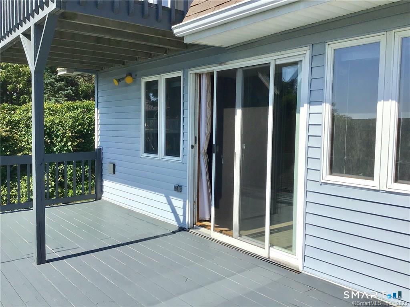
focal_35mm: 31
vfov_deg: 45.4
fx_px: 367
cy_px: 154
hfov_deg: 58.4
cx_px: 205
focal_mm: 3.3
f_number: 2.4
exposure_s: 1/1597
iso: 25
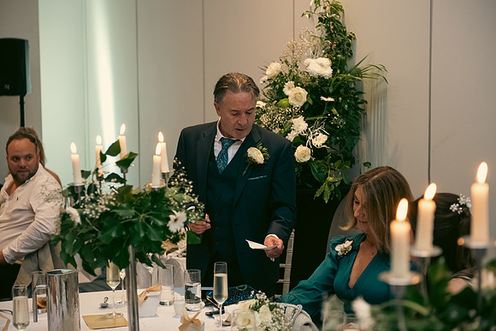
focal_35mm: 70
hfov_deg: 28.8
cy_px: 166
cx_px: 248
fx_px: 965
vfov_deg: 19.5
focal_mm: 70
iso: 2000
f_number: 3.5
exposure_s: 1/160
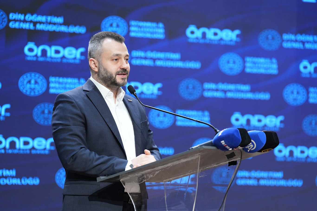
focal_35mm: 135
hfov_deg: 15.2
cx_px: 158
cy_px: 106
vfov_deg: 10.2
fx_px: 1188
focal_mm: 135
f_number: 2.8
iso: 2500
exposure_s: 1/160
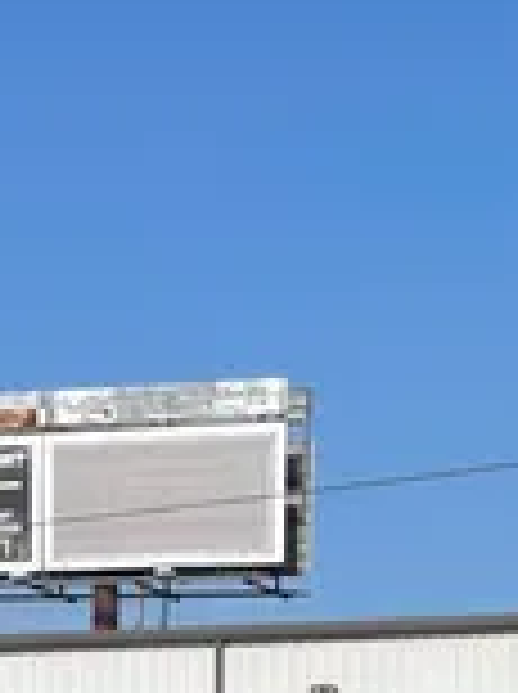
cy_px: 1492
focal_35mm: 124
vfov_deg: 13.2
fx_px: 2481
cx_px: 230
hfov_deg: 11.9
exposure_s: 1/4000
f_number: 1.6
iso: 32
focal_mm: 4.2
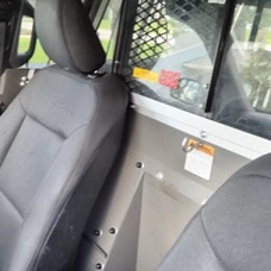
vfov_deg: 39.7
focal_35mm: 42
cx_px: 130
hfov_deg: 40.0
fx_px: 372
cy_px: 99
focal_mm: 5.4
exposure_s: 1/120
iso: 200
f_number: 1.8
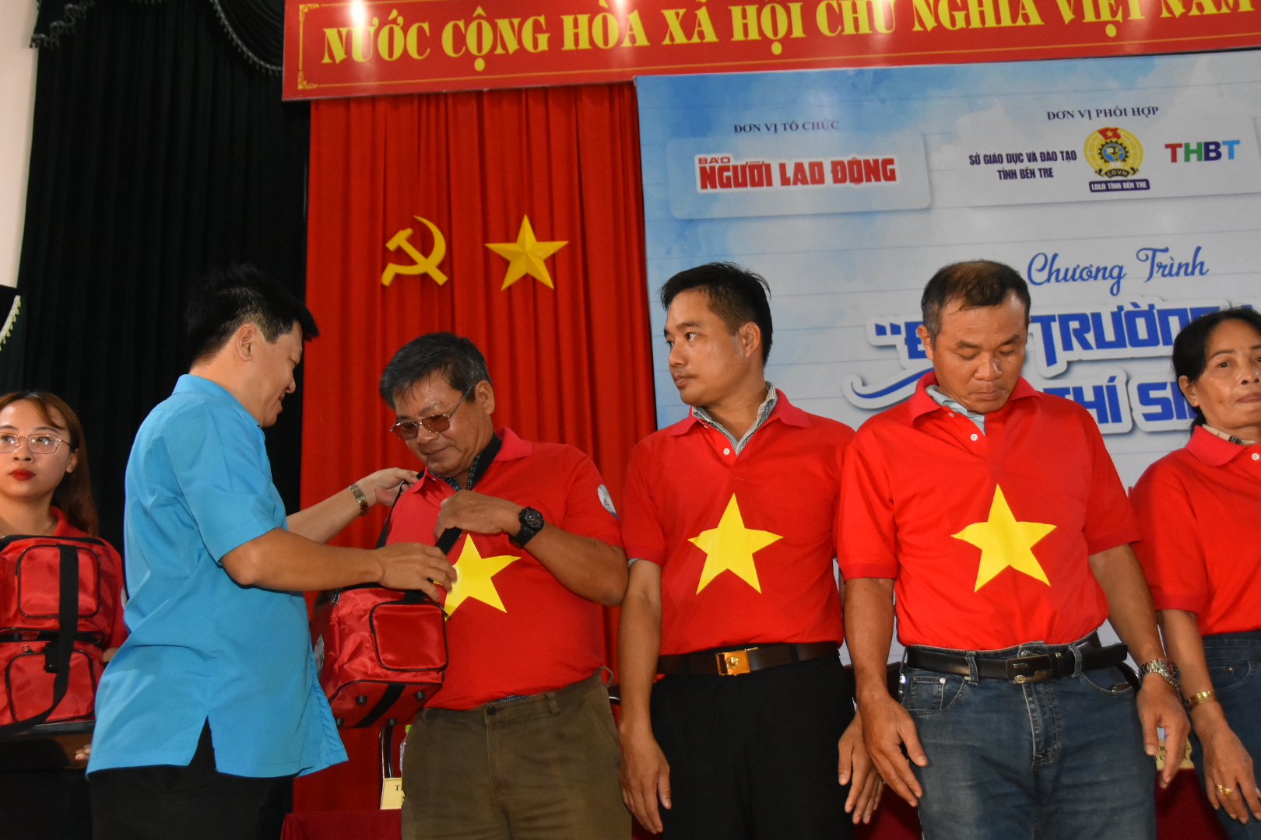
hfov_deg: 49.6
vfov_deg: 34.2
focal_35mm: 39
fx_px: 1366
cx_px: 630
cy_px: 420
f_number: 3.8
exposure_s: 1/200
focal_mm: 26
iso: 3200
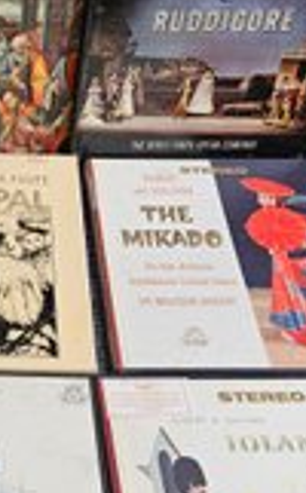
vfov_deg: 38.9
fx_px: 697
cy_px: 265
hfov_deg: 23.3
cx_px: -26
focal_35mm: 52
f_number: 1.8
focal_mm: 5.4
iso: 125
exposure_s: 1/120
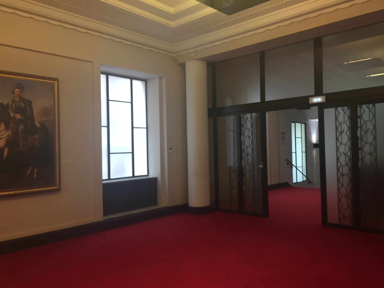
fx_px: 322
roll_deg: -0.7
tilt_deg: +1.4
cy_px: 144
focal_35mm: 29
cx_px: 192
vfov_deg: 48.2
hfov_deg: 61.7
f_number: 2.2
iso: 80
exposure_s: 1/33
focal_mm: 4.15
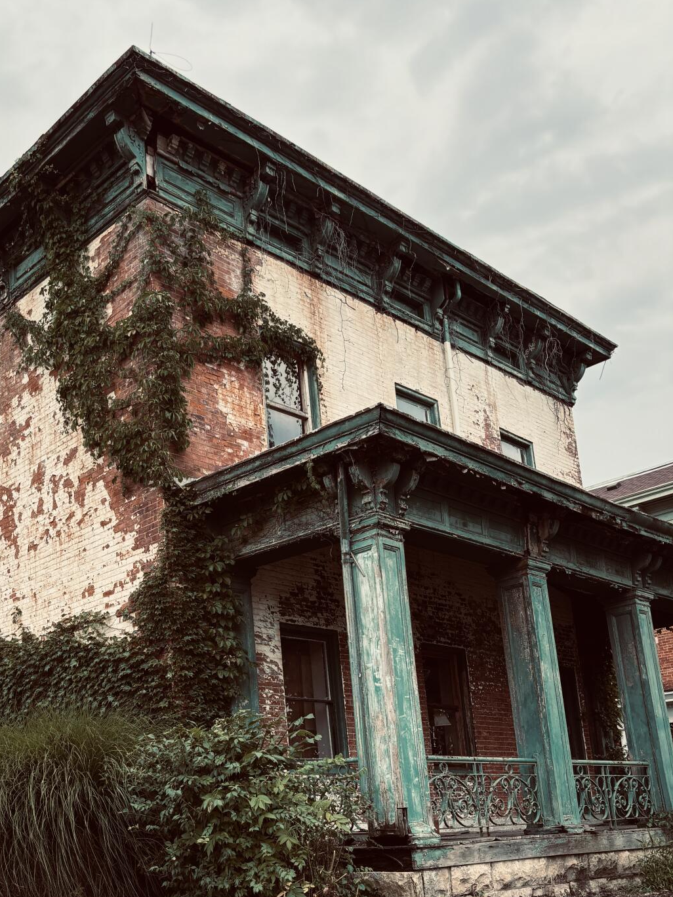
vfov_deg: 47.8
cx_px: 184
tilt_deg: +12.3
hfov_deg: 37.0
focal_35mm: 38
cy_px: 628
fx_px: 985
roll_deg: +2.7
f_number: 1.6
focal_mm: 5.96
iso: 50
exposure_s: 1/387
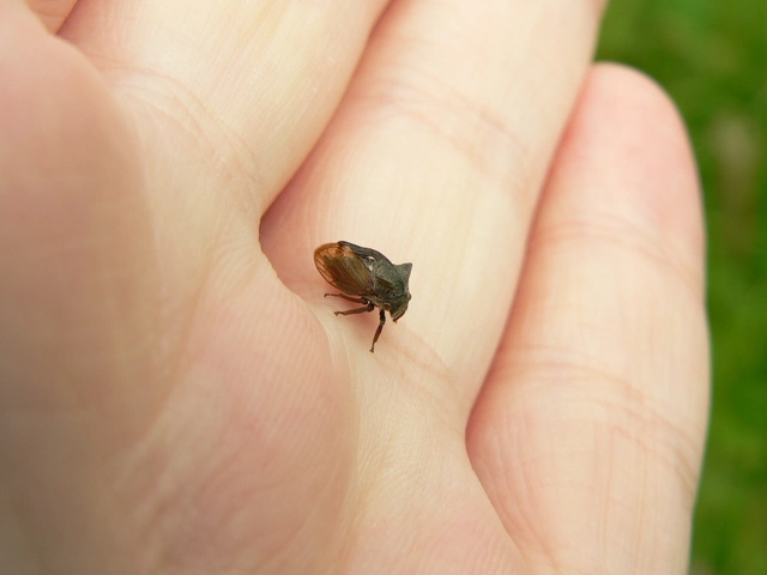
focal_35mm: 77
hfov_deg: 25.3
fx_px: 1706
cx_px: 384
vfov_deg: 19.1
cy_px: 288
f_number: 4.6
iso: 80
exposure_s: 1/250
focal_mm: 12.8
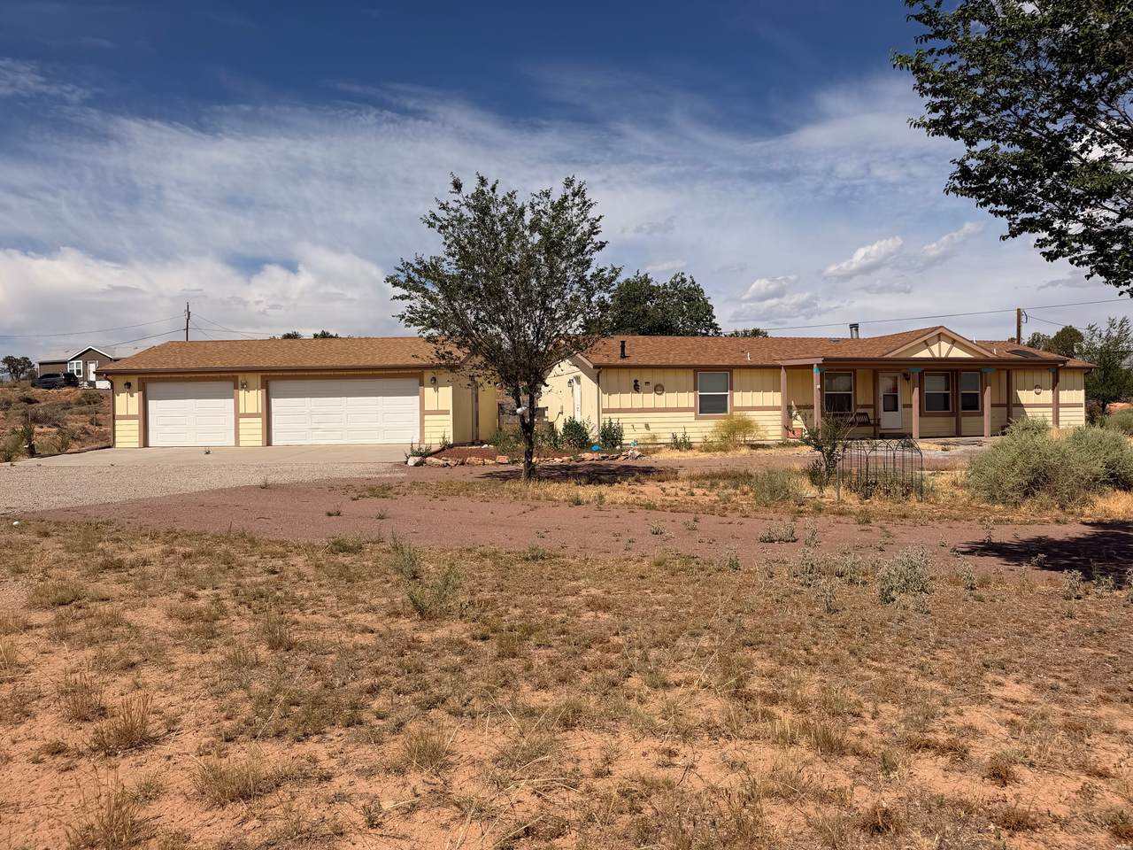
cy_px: 425
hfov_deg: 71.6
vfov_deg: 56.8
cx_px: 566
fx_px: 786
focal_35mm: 24
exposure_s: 1/11905
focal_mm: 6.76
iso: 80
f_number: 1.78
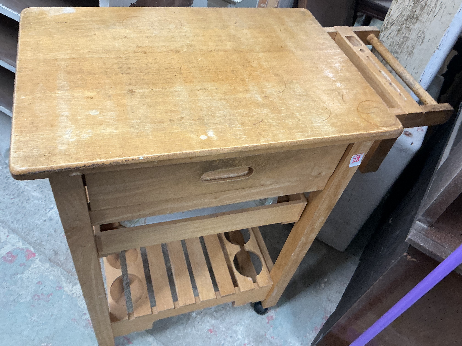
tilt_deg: -48.1
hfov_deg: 61.7
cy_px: 173
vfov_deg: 48.2
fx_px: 387
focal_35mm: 29
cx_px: 231
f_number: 1.8
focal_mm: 3
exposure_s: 1/50
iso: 125
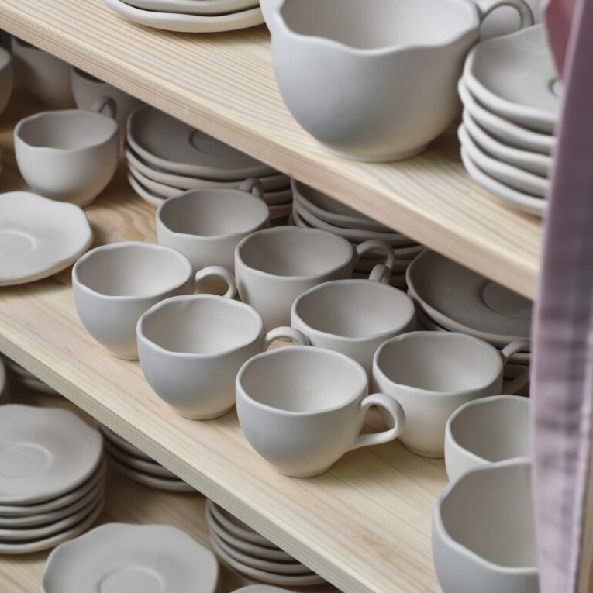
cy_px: 305
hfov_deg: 18.1
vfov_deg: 18.1
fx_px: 1861
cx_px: 296
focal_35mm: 96
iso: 320
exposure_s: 1/80
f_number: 5
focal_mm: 50
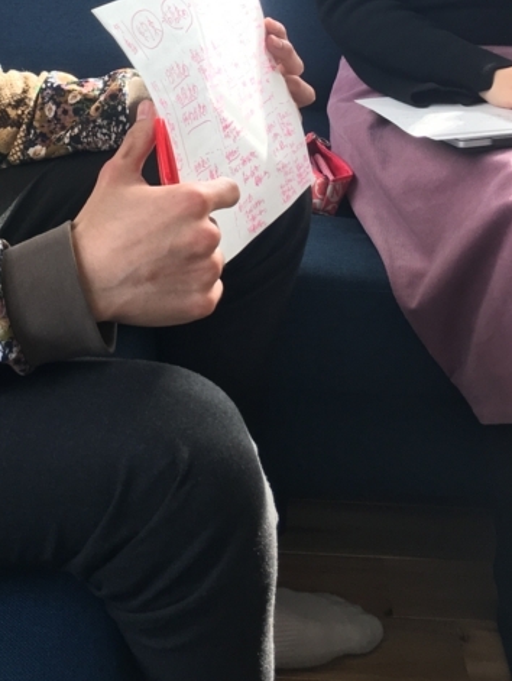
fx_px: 1241
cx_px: 75
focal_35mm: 63
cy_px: 35
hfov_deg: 22.9
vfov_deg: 29.1
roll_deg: +1.0
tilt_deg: -18.3
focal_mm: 4.15
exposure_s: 1/120
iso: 40
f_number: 2.2
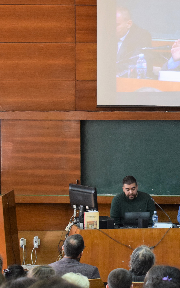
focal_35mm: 100
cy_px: 134
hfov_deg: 12.6
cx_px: 248
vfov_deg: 20.8
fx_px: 785
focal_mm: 36
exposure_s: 1/60
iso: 2000
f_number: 4.8
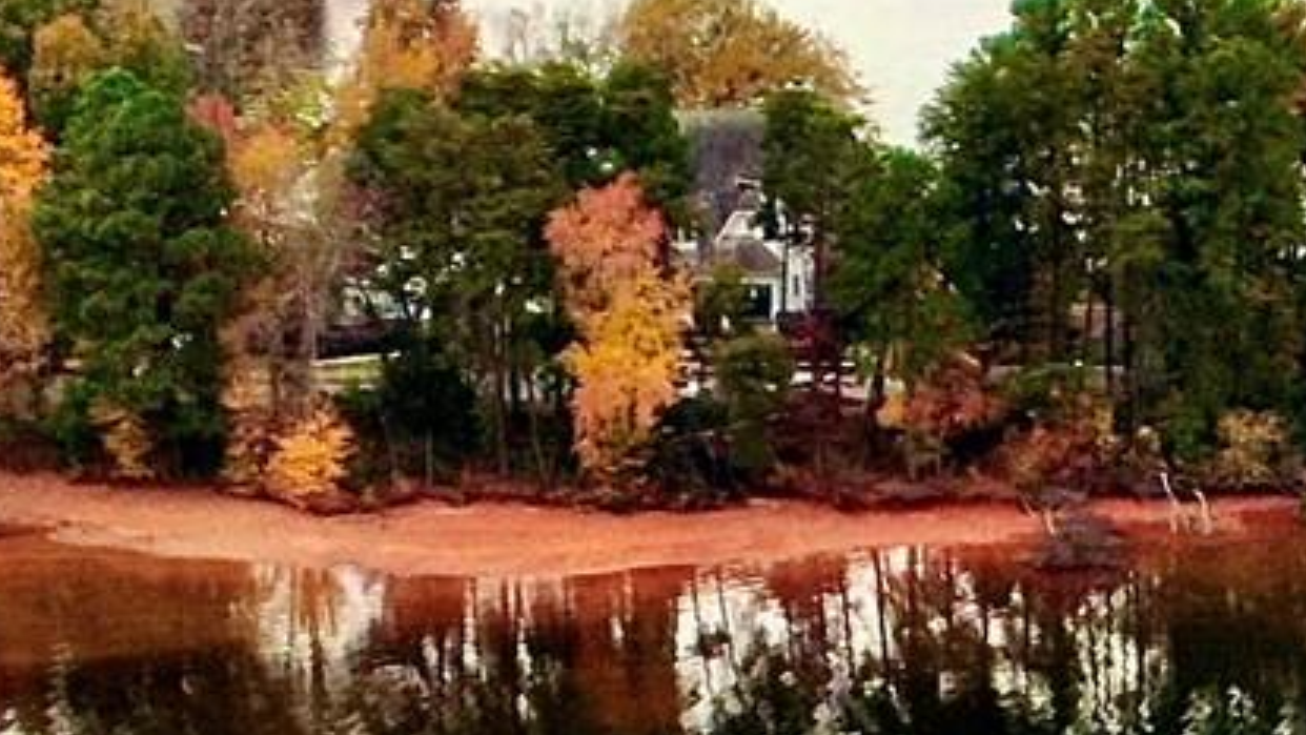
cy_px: 997
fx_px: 8970
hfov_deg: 8.3
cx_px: 1016
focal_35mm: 259
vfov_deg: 4.7
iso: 100
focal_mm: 8.6
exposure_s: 1/240
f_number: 3.8
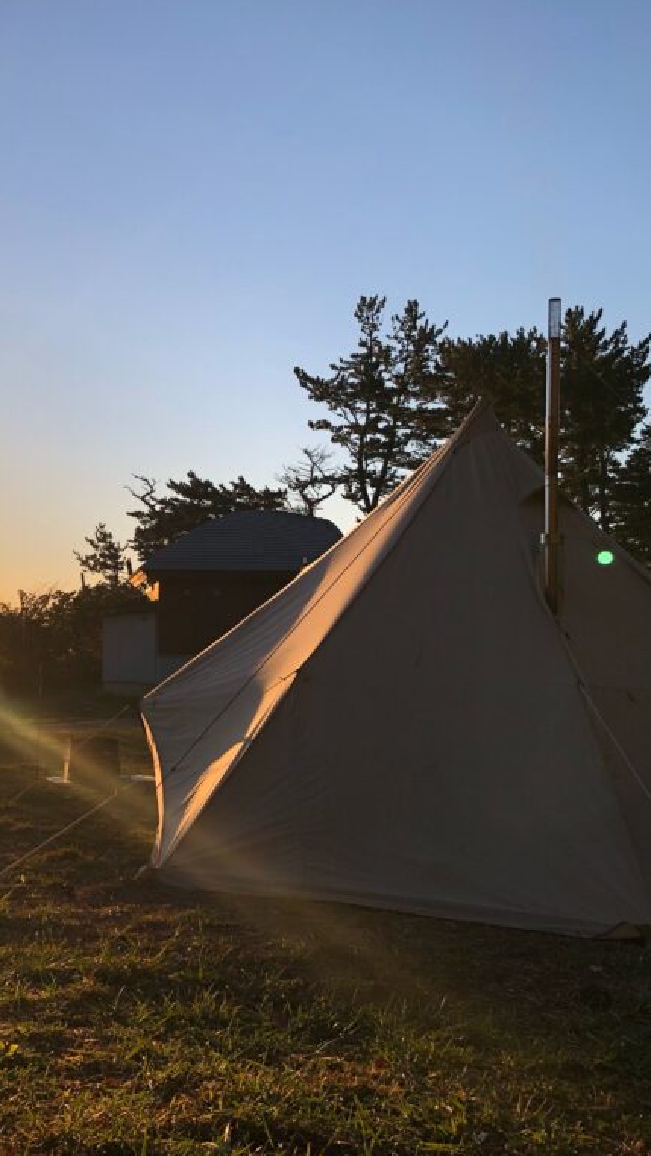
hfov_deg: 28.6
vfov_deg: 49.4
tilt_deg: +3.8
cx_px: 167
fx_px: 1257
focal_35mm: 41
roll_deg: -0.5
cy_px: 576
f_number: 1.8
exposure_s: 1/2000
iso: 20
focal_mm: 4
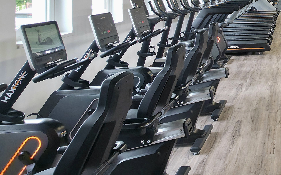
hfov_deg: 35.6
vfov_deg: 27.0
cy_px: -12
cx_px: 336
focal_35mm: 44
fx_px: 337
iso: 64
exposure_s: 1/101
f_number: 1.9
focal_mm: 2.2
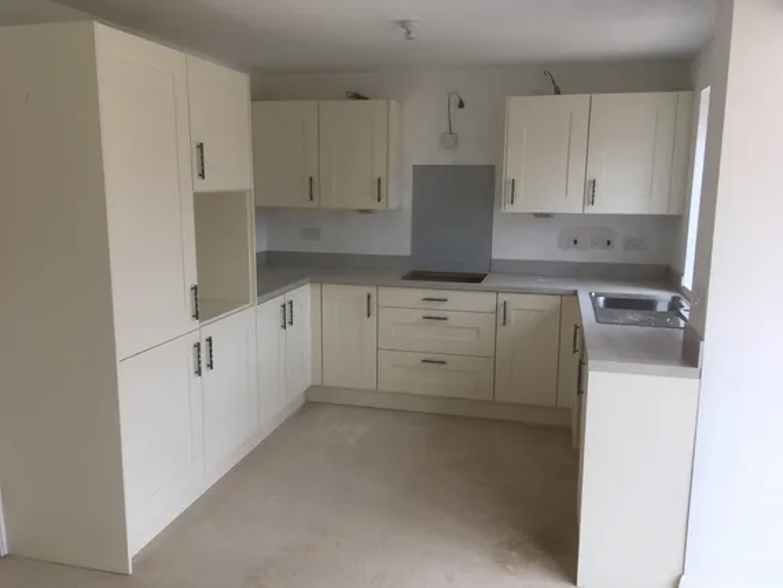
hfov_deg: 61.6
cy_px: 294
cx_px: 392
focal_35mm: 29
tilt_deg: -10.0
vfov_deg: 48.3
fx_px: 656
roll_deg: +0.5
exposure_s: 1/50
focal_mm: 4.15
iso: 25
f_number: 2.2
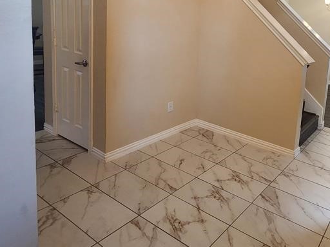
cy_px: 57
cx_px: 263
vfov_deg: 50.5
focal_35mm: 26
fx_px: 248
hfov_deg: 61.8
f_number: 2.2
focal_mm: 2.2
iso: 320
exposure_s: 1/40
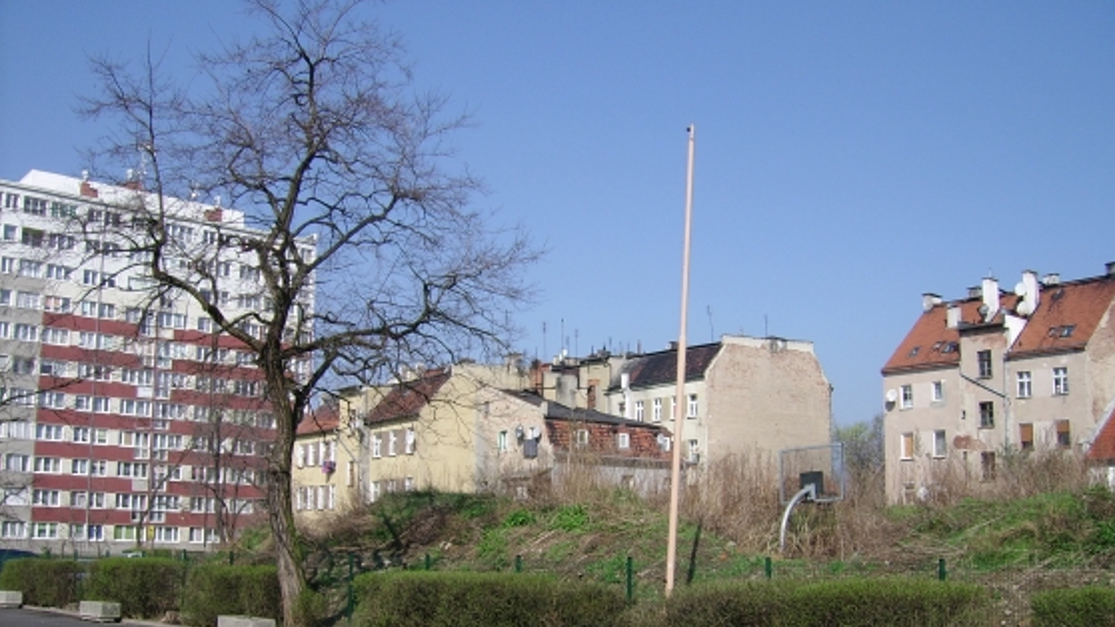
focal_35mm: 39
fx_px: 1153
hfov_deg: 51.6
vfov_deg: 30.3
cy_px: 405
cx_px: 567
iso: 50
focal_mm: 5.95
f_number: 5.8
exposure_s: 1/353
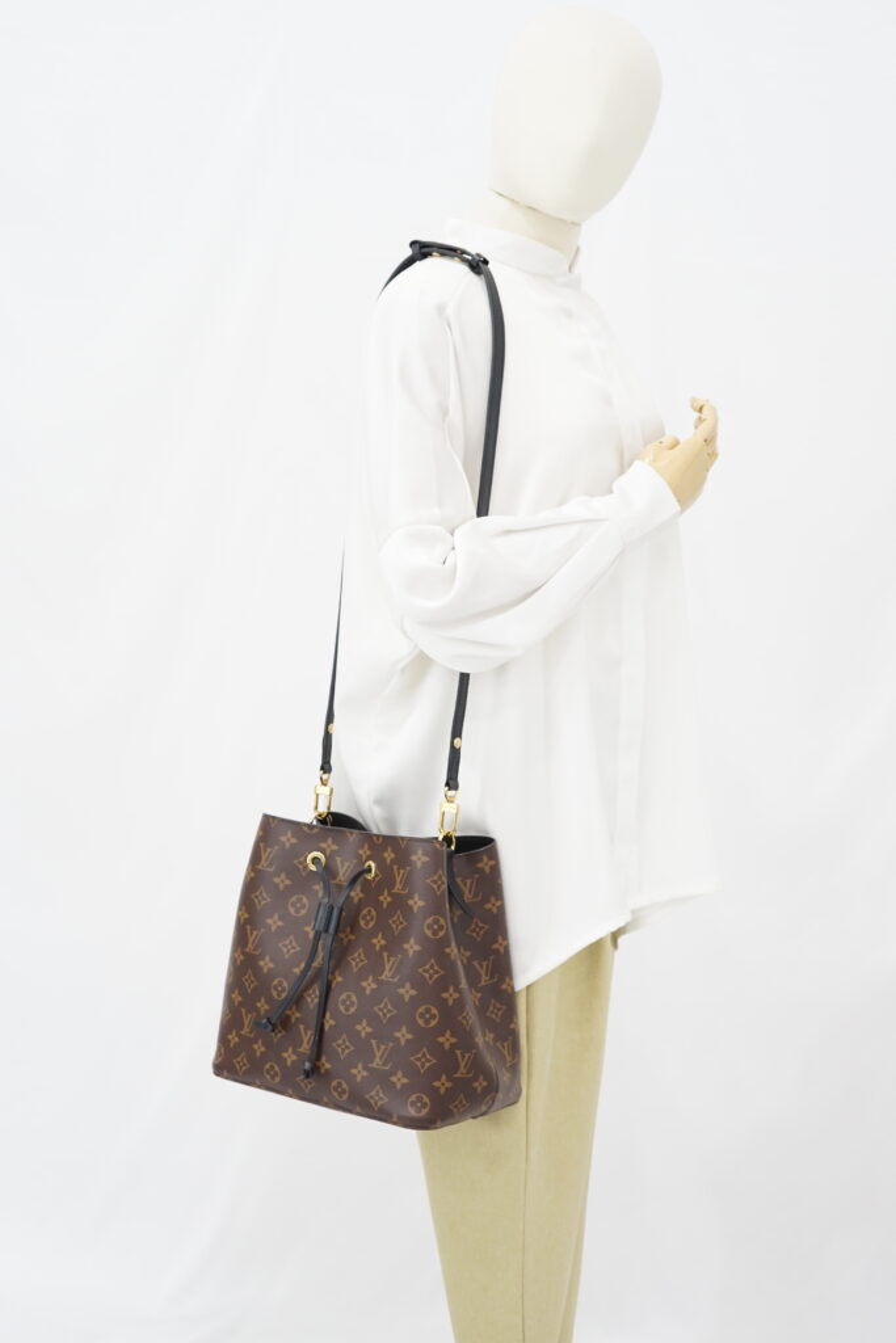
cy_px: 672
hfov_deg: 27.0
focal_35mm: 50
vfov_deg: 39.6
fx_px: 1866
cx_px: 448
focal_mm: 50
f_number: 6.3
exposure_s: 1/6
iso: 640
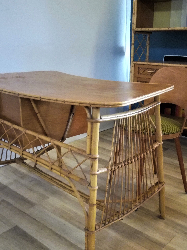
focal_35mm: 37
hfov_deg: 38.6
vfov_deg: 50.1
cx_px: 104
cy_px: 126
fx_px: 267
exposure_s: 1/17.1
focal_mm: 3.79
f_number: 2
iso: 640
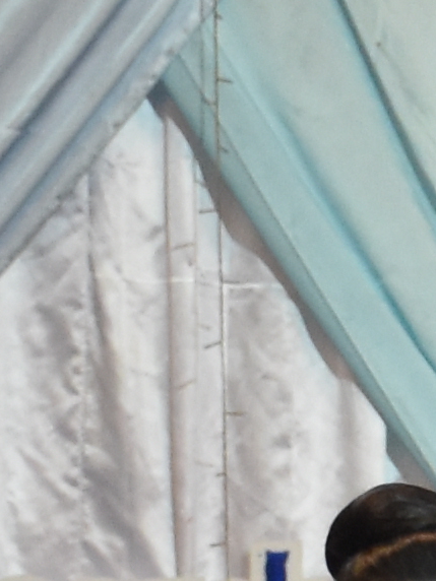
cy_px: 651
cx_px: 1796
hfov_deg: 2.5
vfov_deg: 3.4
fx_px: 9656
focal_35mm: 575
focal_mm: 38
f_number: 4.2
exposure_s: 1/60
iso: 1100
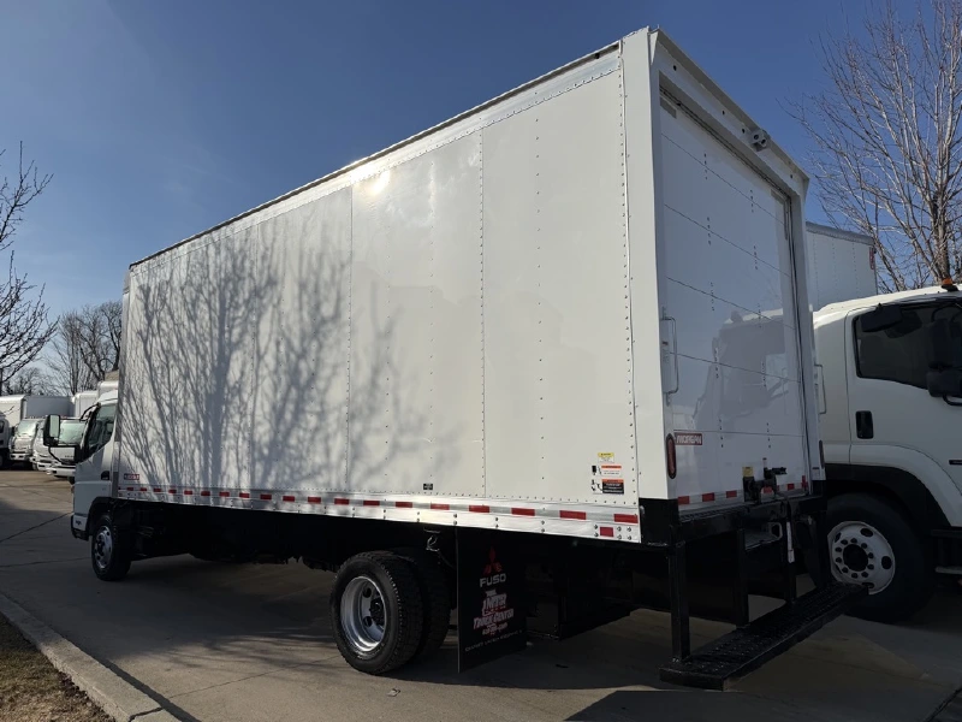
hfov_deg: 71.6
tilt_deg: +6.9
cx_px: 481
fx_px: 667
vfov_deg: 56.8
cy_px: 361
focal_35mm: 24
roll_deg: +0.4
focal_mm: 6.76
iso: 80
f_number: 1.78
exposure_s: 1/11905
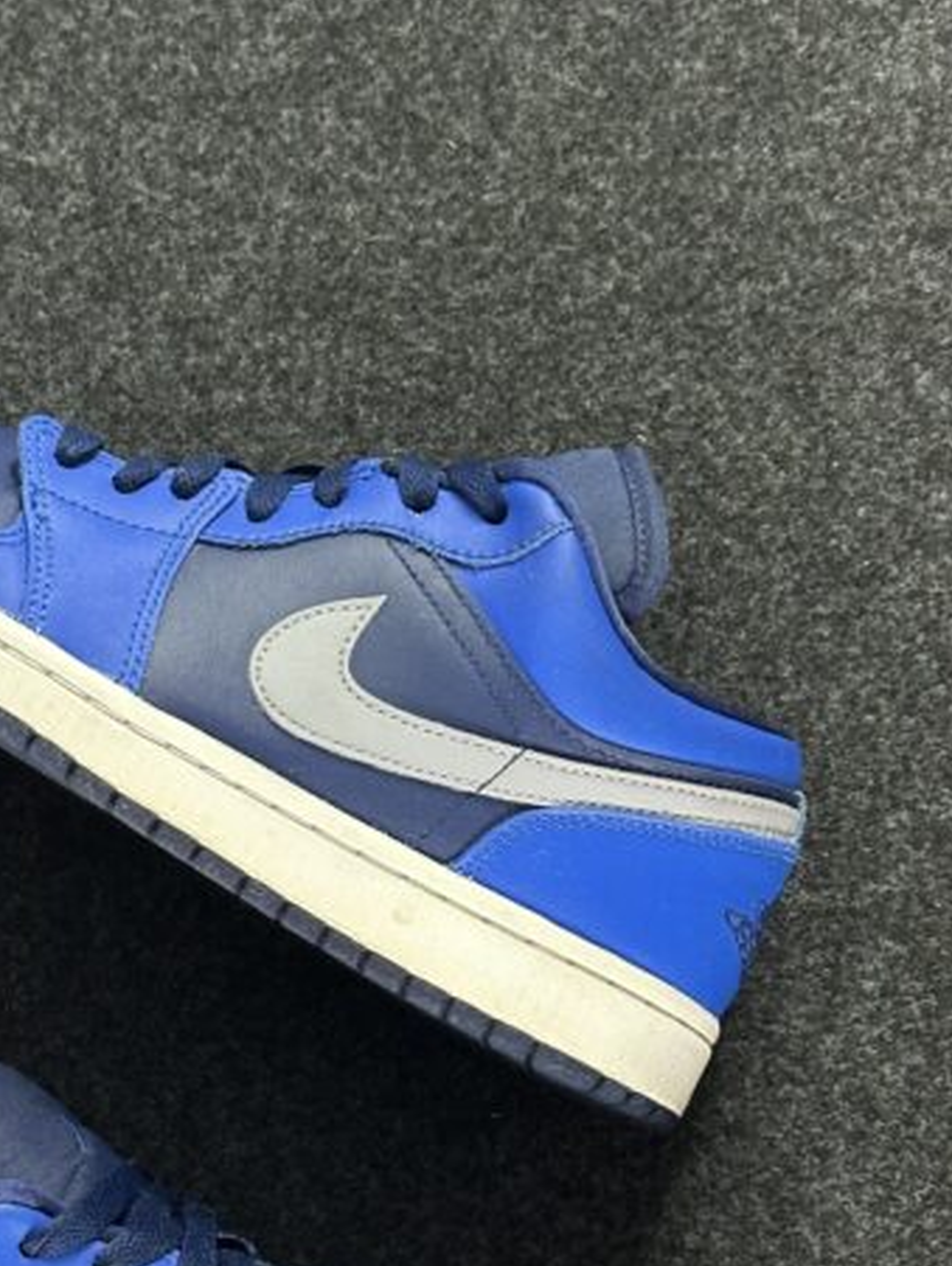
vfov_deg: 22.6
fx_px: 3112
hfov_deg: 17.3
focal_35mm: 85
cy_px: 1054
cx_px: 233
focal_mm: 6.86
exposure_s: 1/37
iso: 400
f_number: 1.78
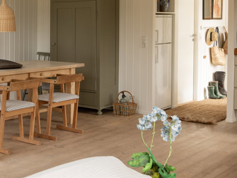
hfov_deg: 26.8
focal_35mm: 69
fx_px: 473
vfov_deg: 21.2
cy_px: 46
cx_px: 9
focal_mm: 35
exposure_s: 1/25
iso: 400
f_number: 10
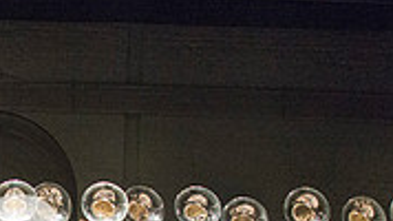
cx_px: -106
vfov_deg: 5.0
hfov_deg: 8.9
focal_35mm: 239
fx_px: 2490
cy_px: 298
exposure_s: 1/500
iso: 2500
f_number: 2.8
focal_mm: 70
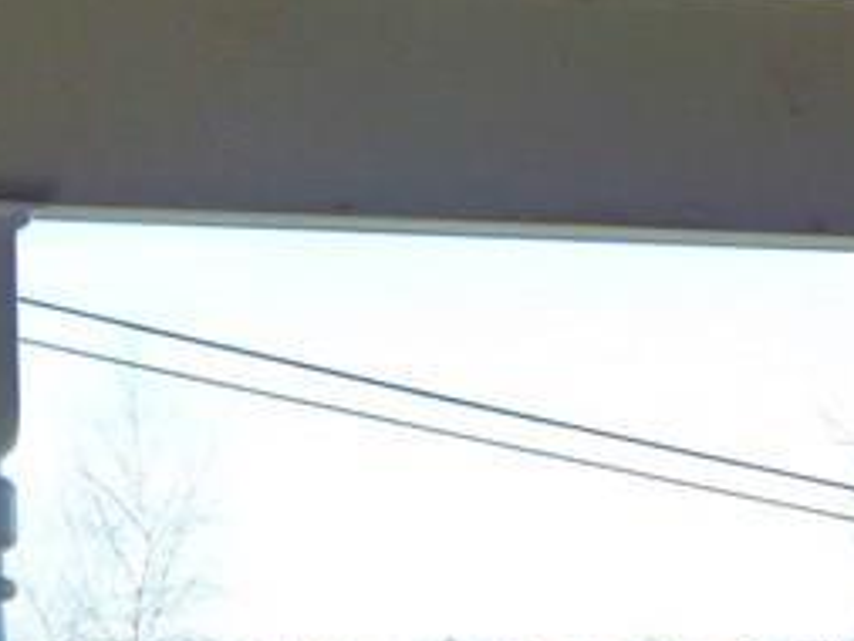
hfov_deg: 11.9
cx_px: 1006
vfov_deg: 8.8
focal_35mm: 162
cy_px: 1174
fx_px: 3999
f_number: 4
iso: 80
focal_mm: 6.5
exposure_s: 1/200
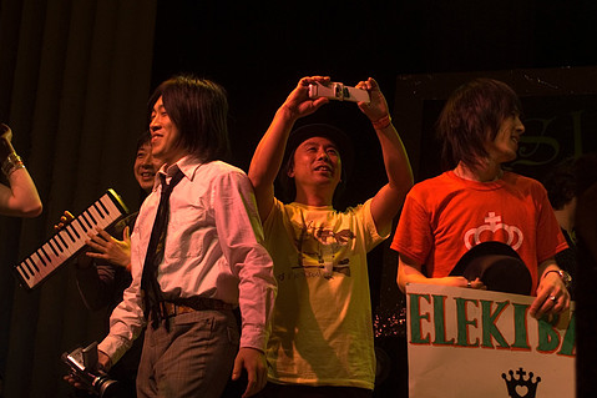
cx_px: 289
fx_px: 1054
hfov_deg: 31.6
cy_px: 191
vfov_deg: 21.4
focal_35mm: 64
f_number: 2.8
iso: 800
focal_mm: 35
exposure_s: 1/160
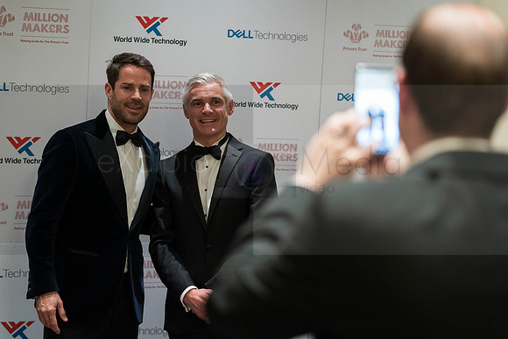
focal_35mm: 86
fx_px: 1214
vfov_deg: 15.9
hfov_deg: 23.6
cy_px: 170
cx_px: 254
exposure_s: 1/100
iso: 5000
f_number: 2.8
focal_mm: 86
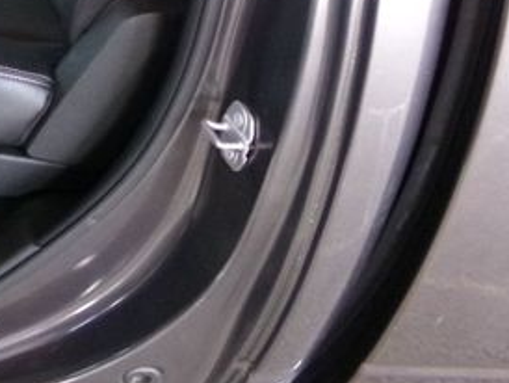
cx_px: -56
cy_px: -58
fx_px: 824
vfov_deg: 24.1
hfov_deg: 30.6
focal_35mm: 56
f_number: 3.7
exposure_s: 1/60
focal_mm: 4.3
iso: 800
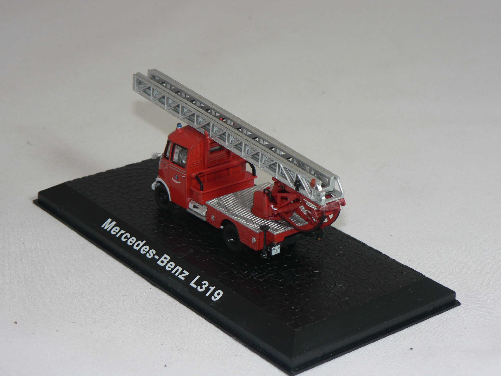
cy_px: 188
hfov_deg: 21.5
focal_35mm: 91
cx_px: 250
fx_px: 1317
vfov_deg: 16.2
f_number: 3.2
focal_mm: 15.2
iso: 80
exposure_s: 1/60
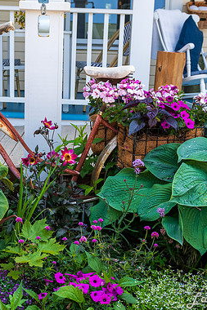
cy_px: 154
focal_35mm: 55
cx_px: 70
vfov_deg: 36.3
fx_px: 475
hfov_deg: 24.5
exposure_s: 1/500
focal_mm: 24
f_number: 4.5
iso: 250
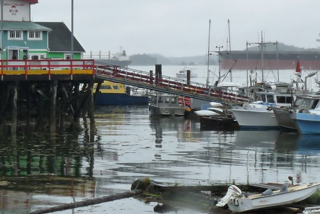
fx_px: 1031
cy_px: 90
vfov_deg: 11.8
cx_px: 123
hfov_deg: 17.6
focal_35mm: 116
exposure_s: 1/250
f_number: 5.6
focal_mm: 6.9
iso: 160
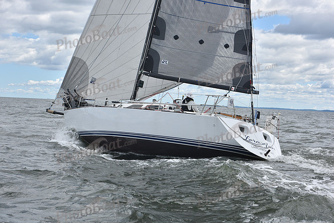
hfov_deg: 28.8
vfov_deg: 19.5
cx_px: 167
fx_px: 650
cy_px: 112
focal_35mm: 70
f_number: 9
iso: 250
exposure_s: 1/800
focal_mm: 70
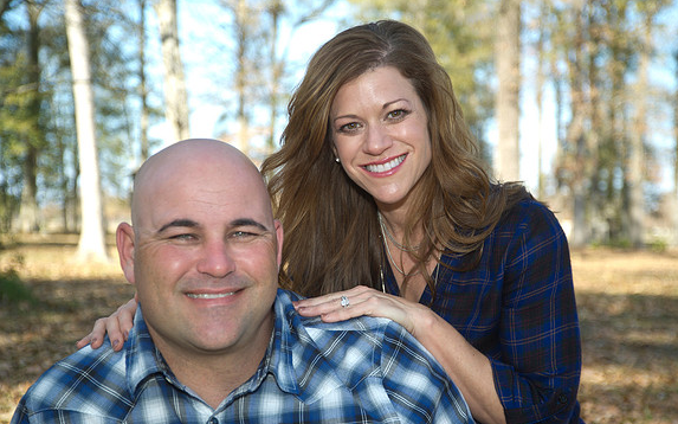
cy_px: 216
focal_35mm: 67
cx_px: 342
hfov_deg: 30.6
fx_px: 1238
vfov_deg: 19.4
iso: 100
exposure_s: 1/160
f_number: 4.5
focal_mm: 65
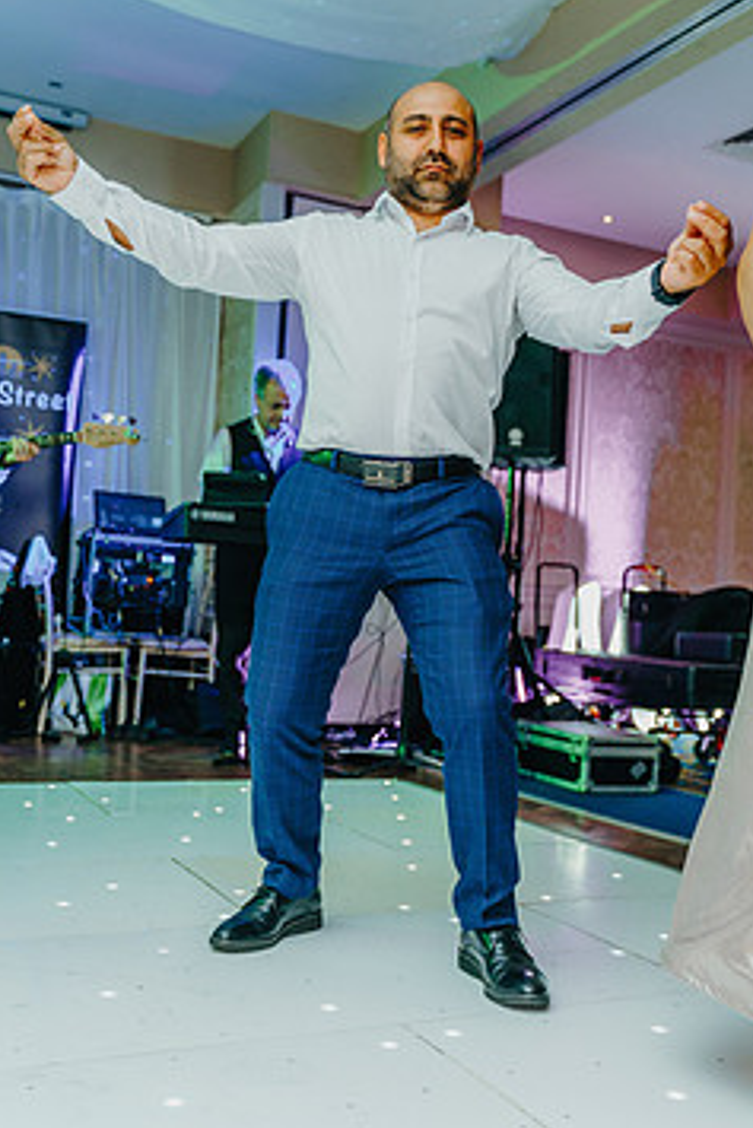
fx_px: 1191
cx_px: 391
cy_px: 575
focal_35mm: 38
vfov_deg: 50.7
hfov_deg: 35.1
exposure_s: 1/200
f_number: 2.8
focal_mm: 30
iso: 1600
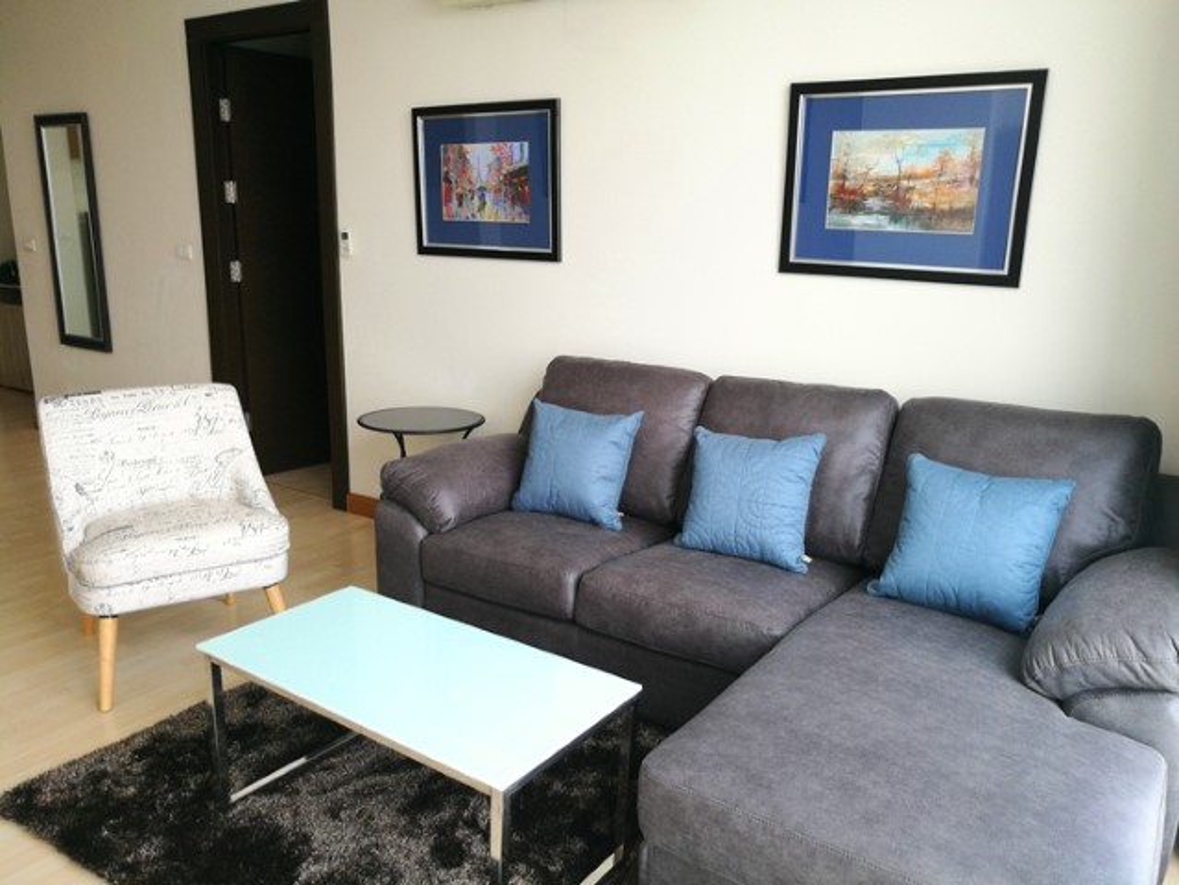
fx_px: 920
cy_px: 442
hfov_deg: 65.3
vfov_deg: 51.4
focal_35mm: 27
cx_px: 590
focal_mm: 4.5
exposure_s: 1/50
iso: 64
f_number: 2.2
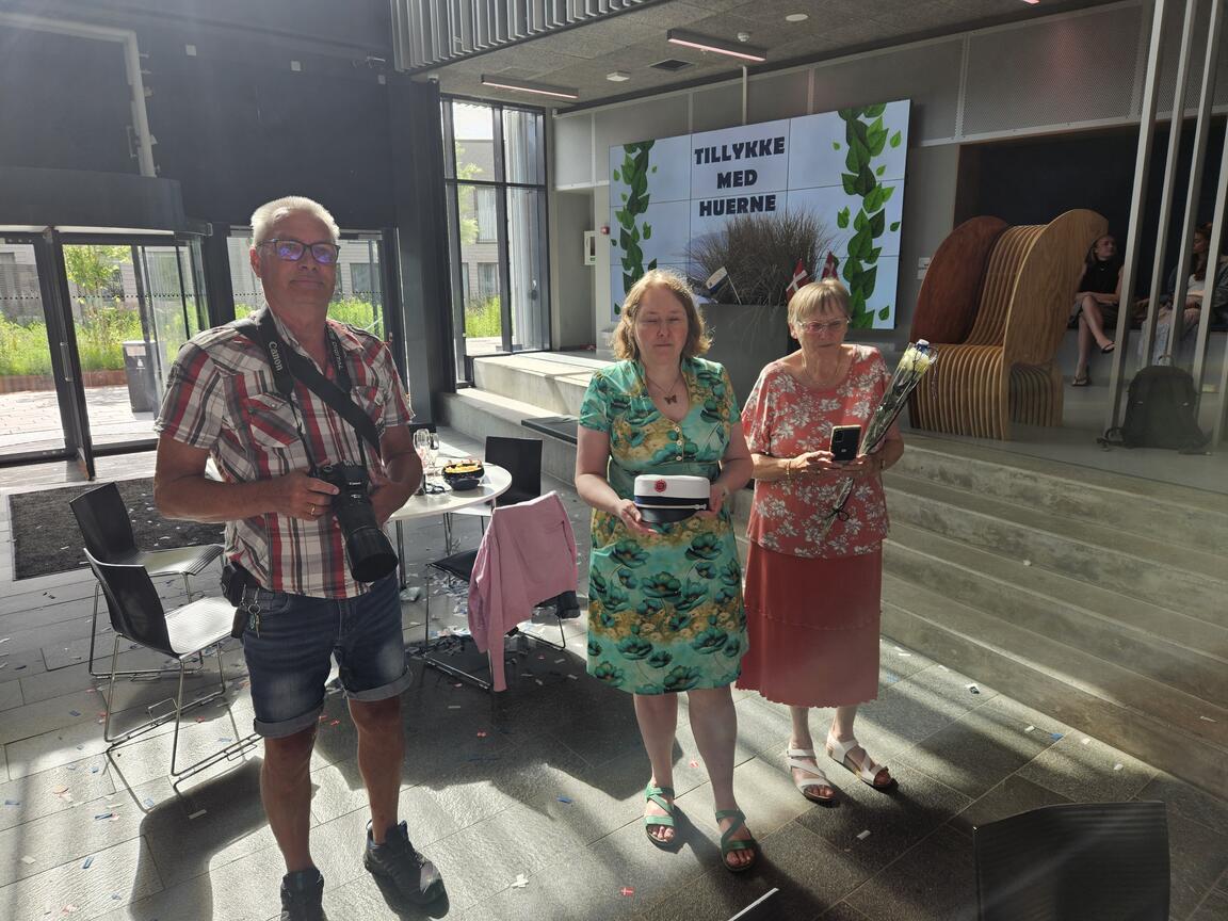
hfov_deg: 73.9
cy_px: 460
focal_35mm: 23
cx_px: 614
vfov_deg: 58.9
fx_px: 816
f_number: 1.8
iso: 25
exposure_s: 1/208
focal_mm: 5.4
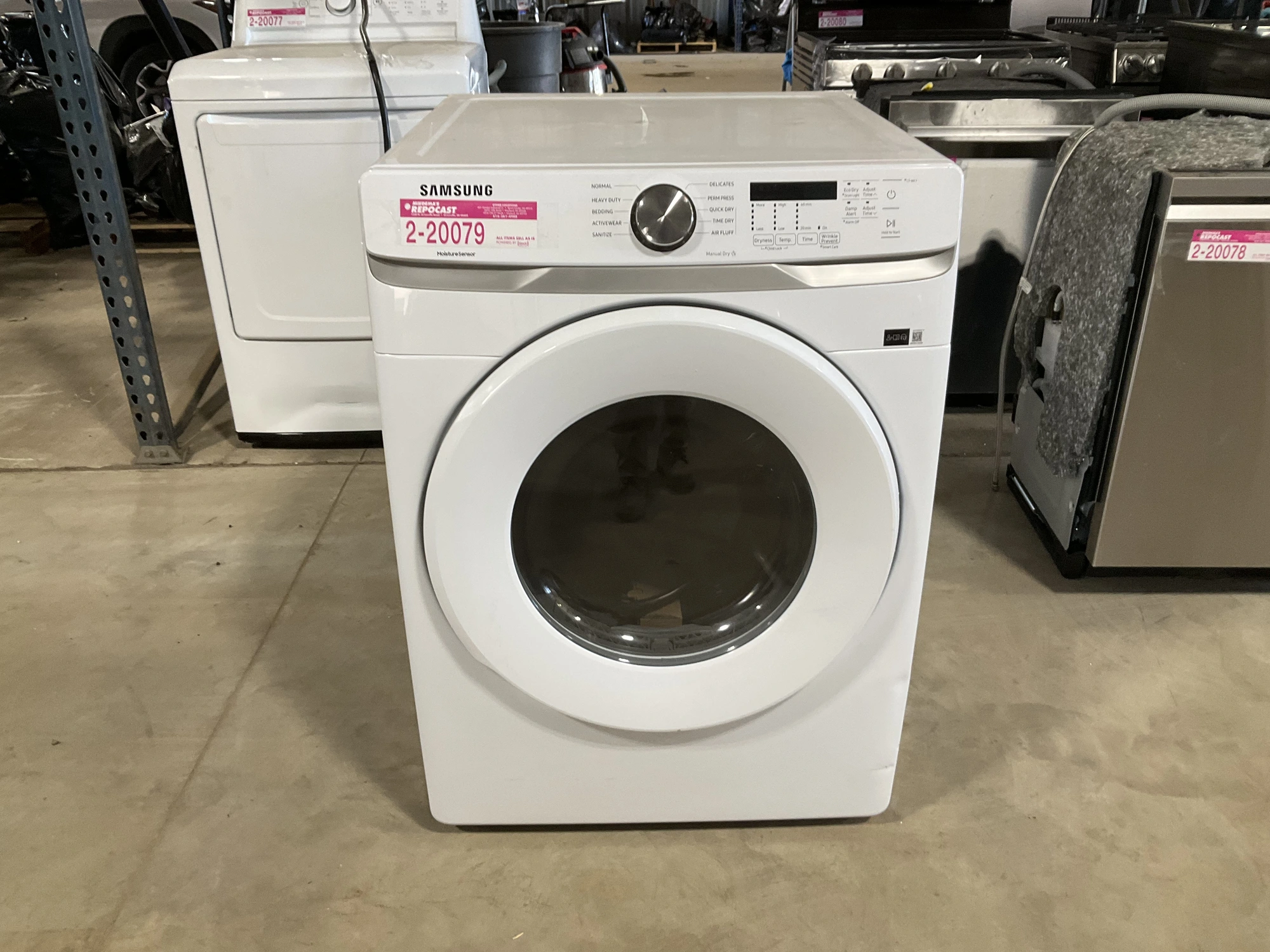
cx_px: 635
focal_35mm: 29
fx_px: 1064
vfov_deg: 48.2
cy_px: 476
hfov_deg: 61.7
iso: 64
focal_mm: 3
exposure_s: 1/60
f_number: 1.8
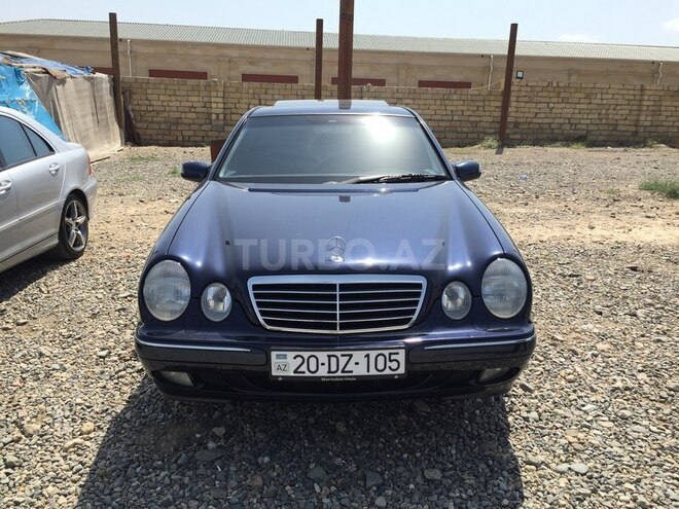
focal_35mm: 29
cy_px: 254
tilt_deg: -13.0
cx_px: 340
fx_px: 569
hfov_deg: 61.7
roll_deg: -3.0
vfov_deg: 48.2
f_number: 2.2
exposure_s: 1/1522
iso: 32
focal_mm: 4.15
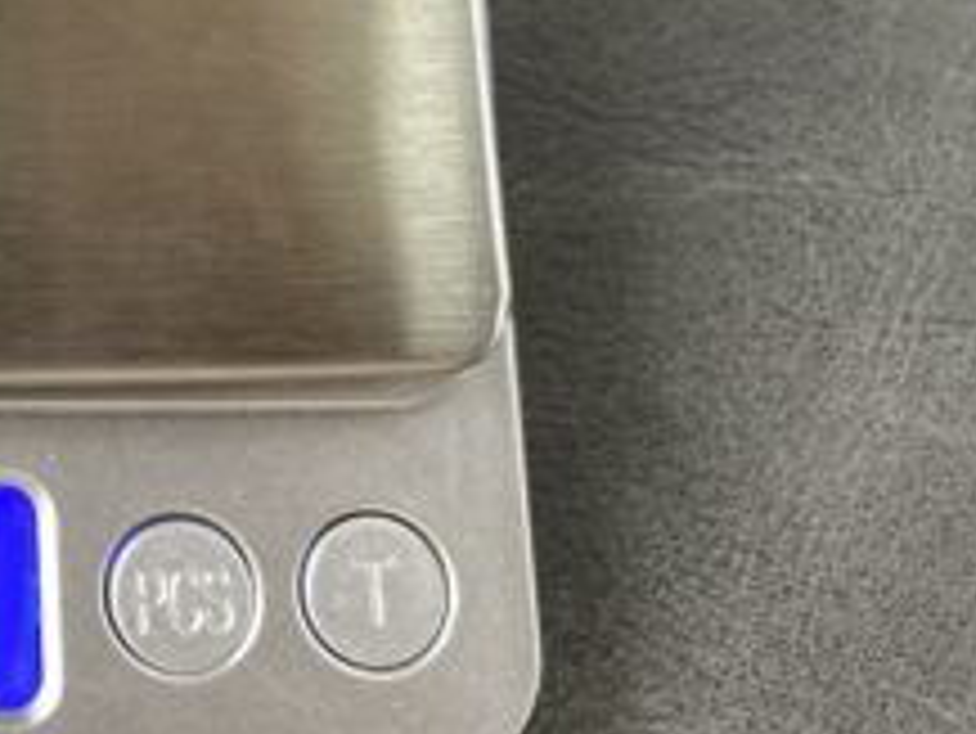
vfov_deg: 20.2
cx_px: -310
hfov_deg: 24.4
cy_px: -117
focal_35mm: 69
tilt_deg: -76.3
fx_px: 1947
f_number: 1.8
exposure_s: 1/121
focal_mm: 4.25
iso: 100
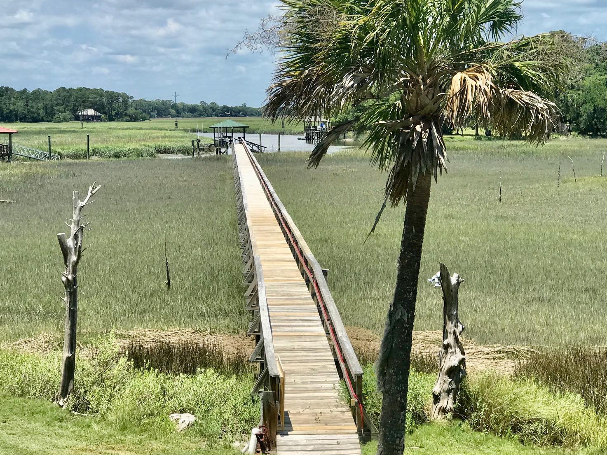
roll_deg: +0.9
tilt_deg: -2.5
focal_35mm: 78
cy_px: 148
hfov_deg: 25.0
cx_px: 291
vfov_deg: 18.8
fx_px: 1368
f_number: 2.8
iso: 20
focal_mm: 6.6
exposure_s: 1/1030
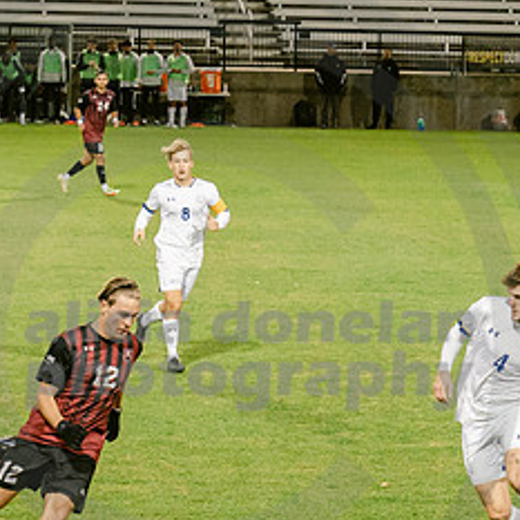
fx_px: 3994
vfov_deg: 7.4
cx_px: 389
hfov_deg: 7.4
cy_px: 382
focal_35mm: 235
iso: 2000
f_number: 4.5
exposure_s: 1/200
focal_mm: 70
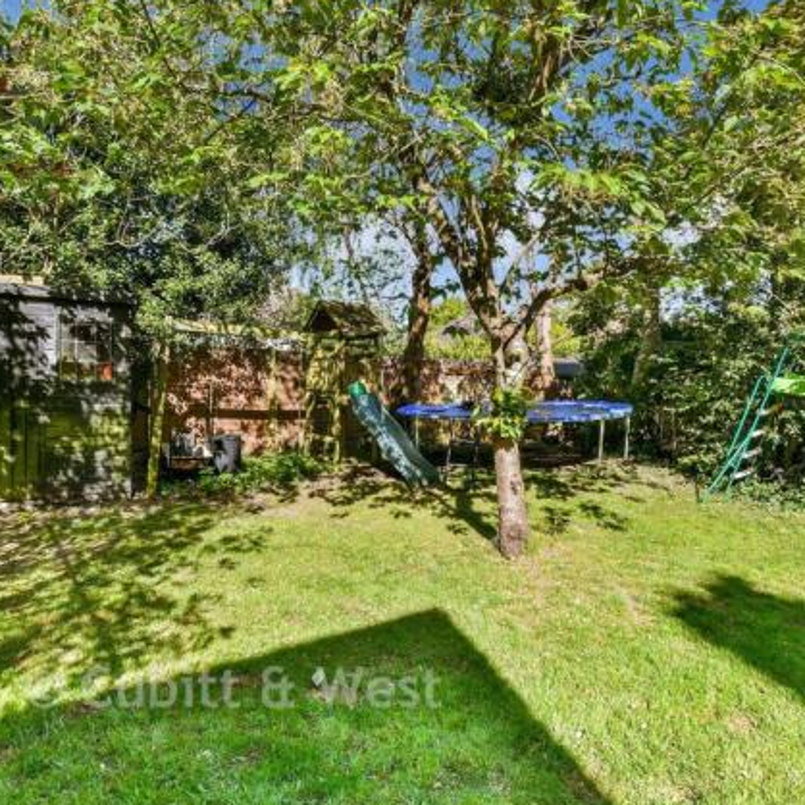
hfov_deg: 74.7
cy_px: 400
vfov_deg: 74.8
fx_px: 526
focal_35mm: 20
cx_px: 434
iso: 160
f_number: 8
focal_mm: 10
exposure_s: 1/250
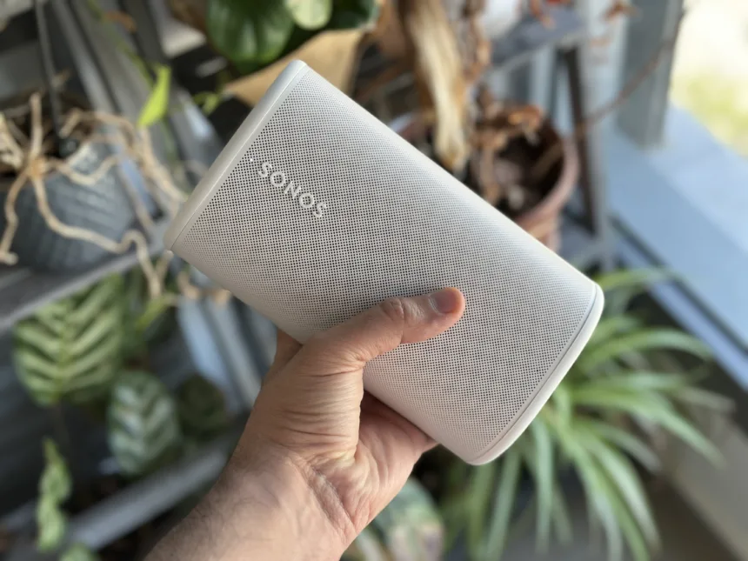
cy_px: 280
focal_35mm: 48
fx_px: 1037
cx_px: 374
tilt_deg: -51.9
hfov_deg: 39.7
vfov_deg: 30.3
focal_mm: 6.86
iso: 80
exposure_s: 1/279
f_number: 1.78
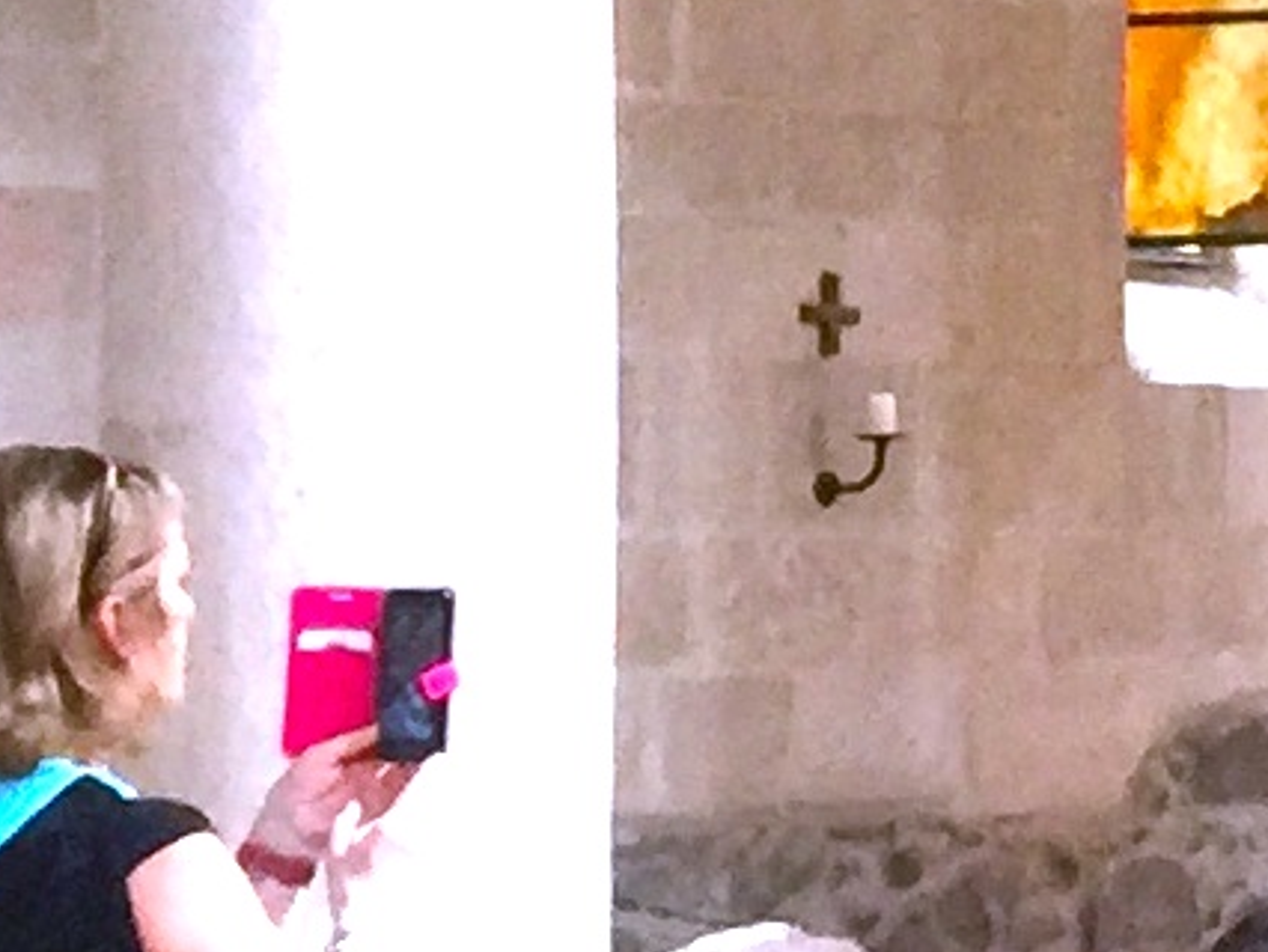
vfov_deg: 6.7
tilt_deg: +4.8
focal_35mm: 222
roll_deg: -0.9
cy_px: -62
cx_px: 4384
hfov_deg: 7.4
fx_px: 8137
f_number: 2.2
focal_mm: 4.15
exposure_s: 1/17
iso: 80
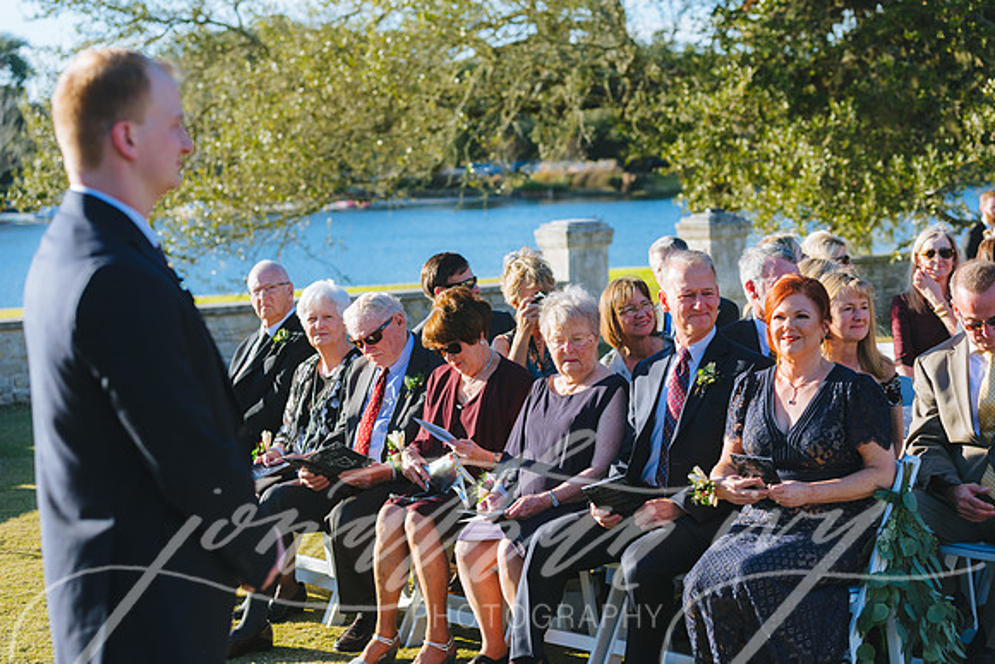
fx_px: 1935
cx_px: 498
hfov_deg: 28.8
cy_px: 332
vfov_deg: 19.5
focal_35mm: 70
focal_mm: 70
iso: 200
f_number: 4.5
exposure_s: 1/1250
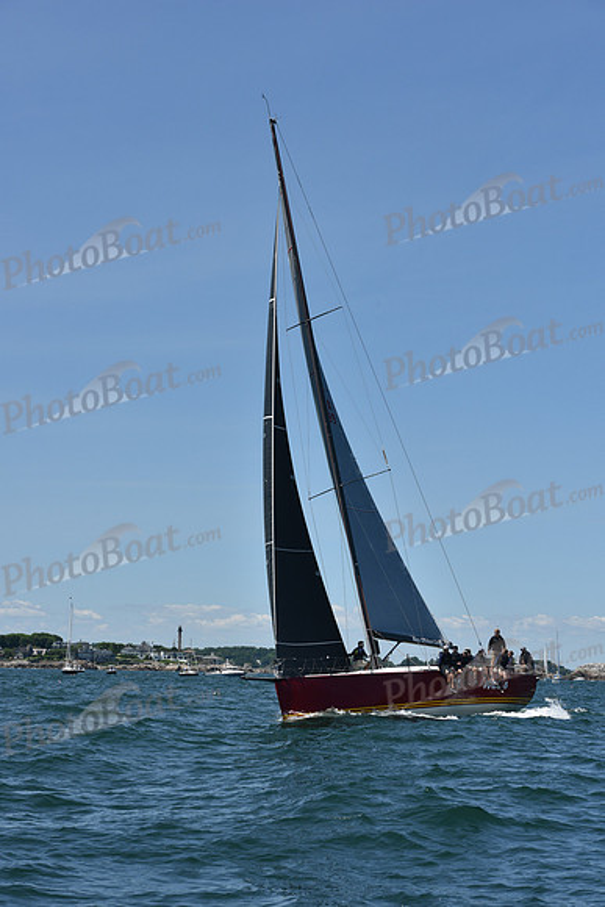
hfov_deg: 19.5
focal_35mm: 70
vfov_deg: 28.8
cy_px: 454
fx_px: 1763
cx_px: 302
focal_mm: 70
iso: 250
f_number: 9
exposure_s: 1/1000
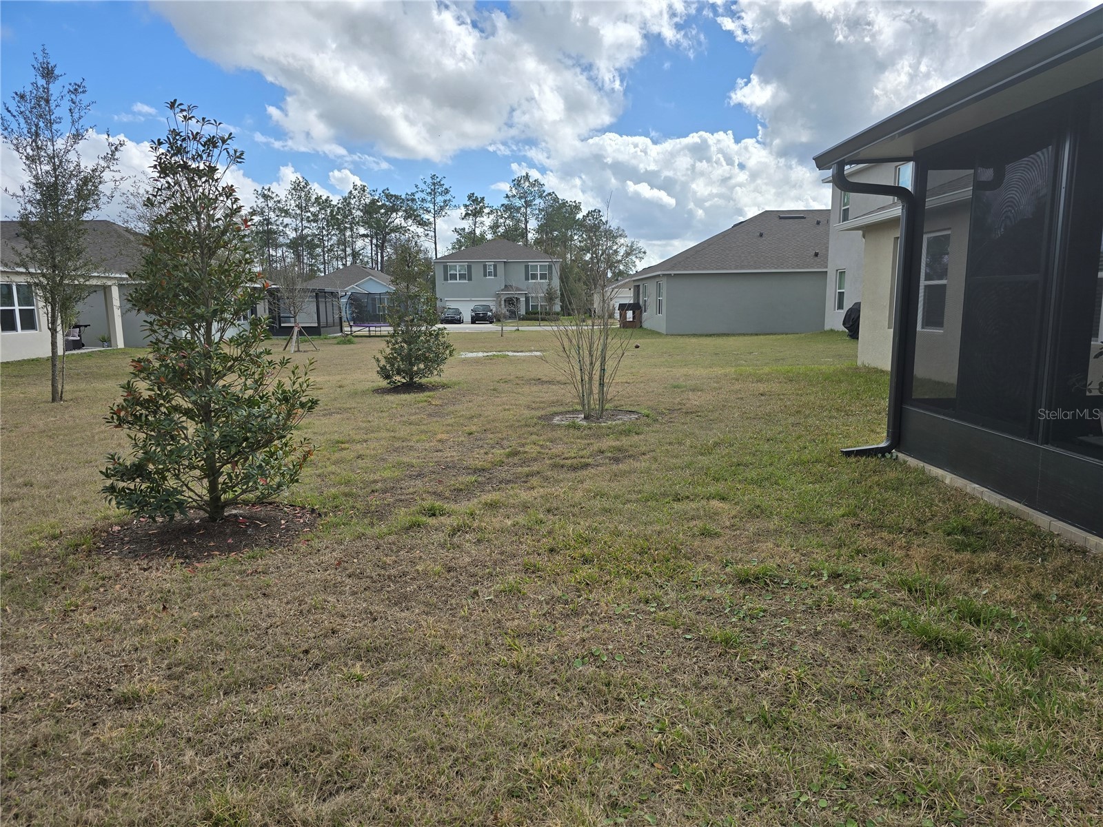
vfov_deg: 58.9
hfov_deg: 73.9
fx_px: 733
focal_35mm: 23
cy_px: 414
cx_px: 552
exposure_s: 1/937
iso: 12
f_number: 1.7
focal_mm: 6.3
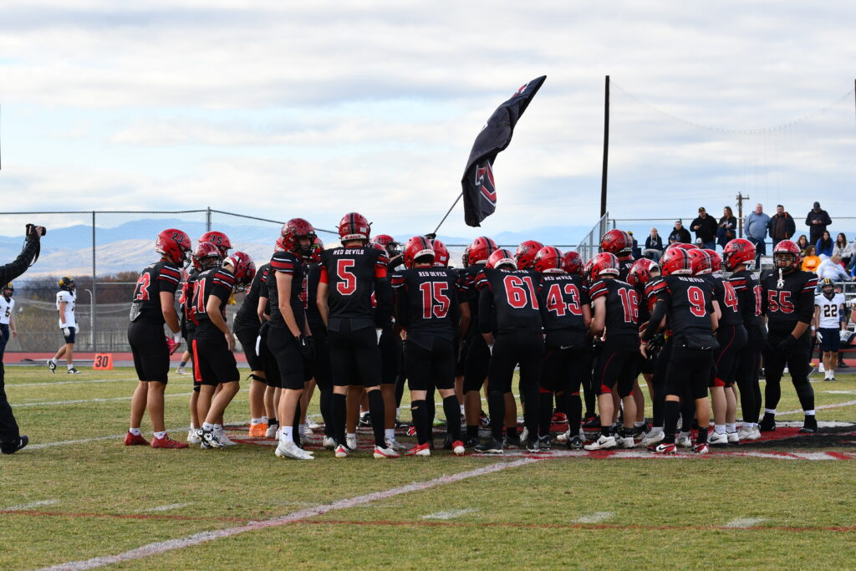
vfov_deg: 11.4
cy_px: 286
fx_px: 2854
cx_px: 428
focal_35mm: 120
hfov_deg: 17.1
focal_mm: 80
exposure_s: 1/500
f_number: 5.6
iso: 280
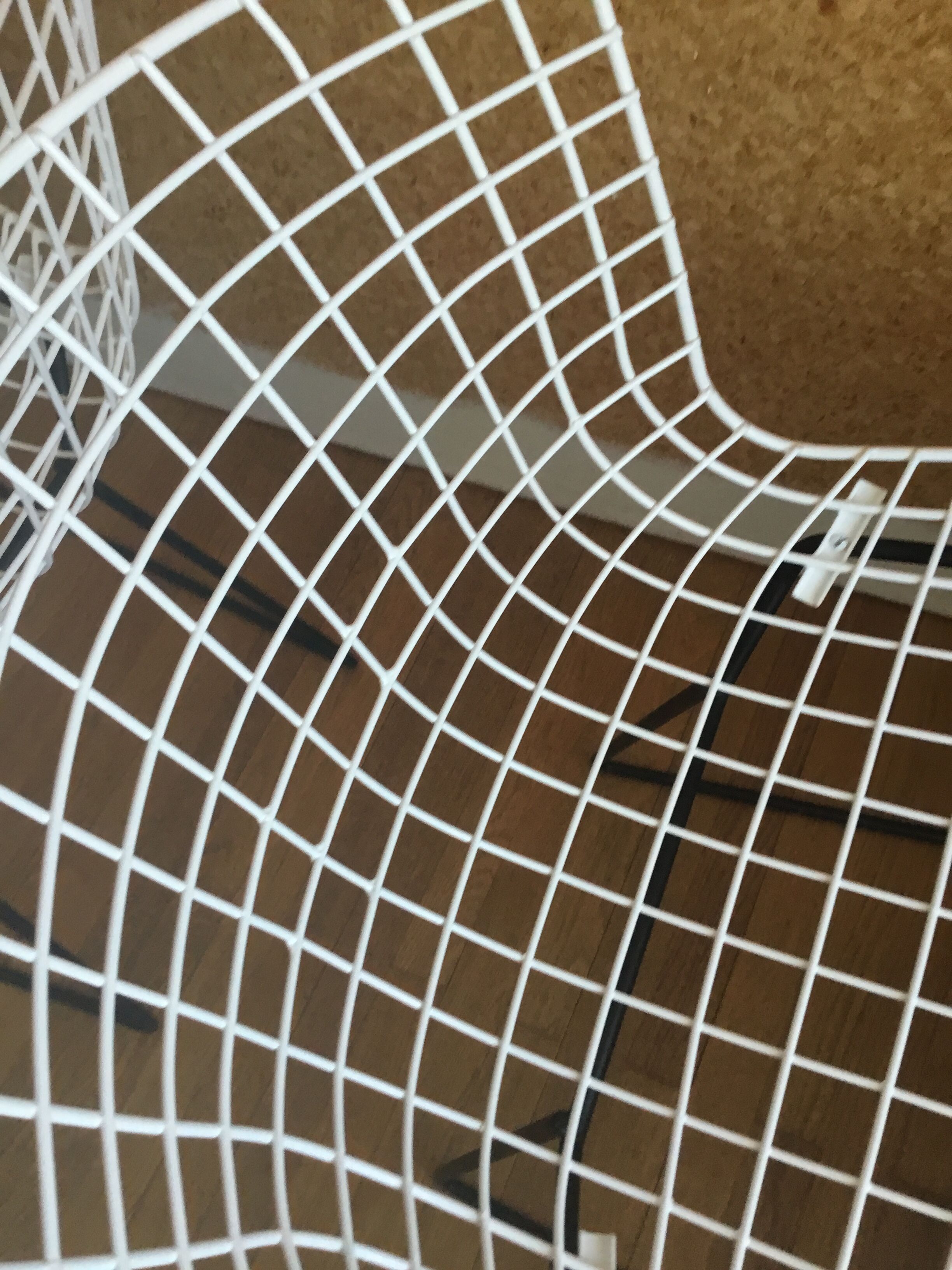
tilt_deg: -65.3
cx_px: 476
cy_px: 635
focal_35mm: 31
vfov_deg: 58.4
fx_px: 1137
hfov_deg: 45.4
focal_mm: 3.3
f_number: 2.4
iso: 50
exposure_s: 1/33
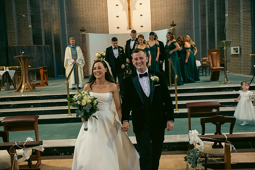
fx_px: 283
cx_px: 128
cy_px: 85
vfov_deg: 33.4
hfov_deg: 48.4
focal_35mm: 40
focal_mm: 40
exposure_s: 1/160
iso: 1000
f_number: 3.5
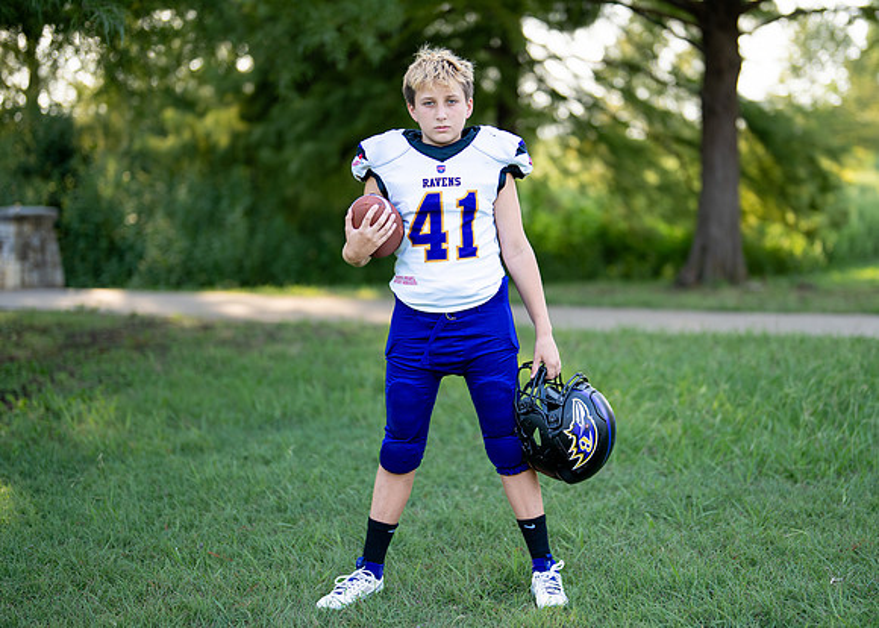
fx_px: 1610
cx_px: 494
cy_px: 315
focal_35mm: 64
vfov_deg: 22.1
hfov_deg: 30.5
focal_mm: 50
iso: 100
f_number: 1.2
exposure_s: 1/1250
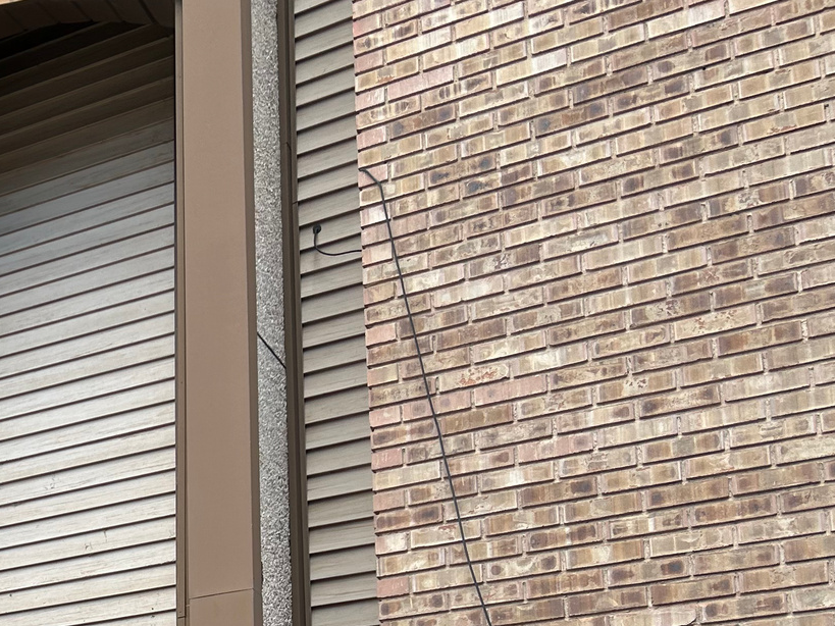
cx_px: -167
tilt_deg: +12.5
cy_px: 759
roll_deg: -2.9
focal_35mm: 65
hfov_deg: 26.5
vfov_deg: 21.0
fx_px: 1568
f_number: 1.5
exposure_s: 1/932
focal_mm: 5.7
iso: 50
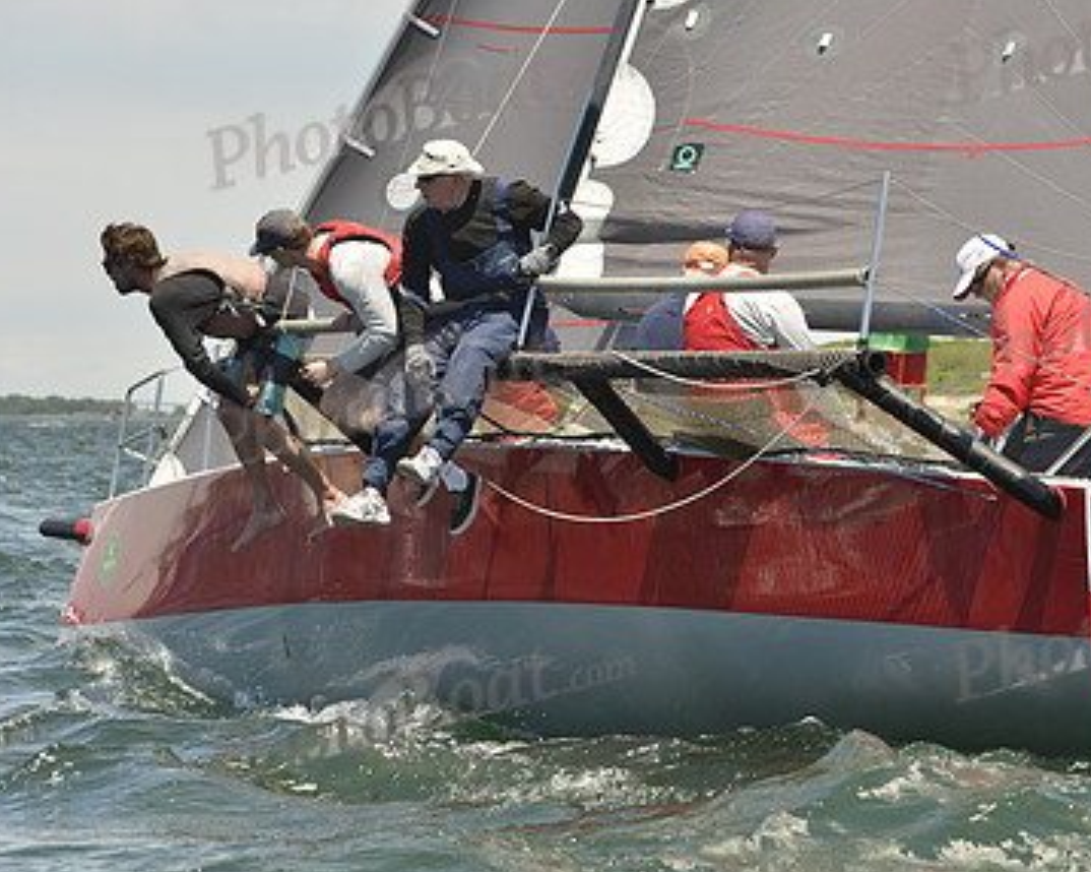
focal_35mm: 137
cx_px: 795
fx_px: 4421
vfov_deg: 11.3
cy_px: 508
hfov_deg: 14.0
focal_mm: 90
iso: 280
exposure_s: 1/1600
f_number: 6.3
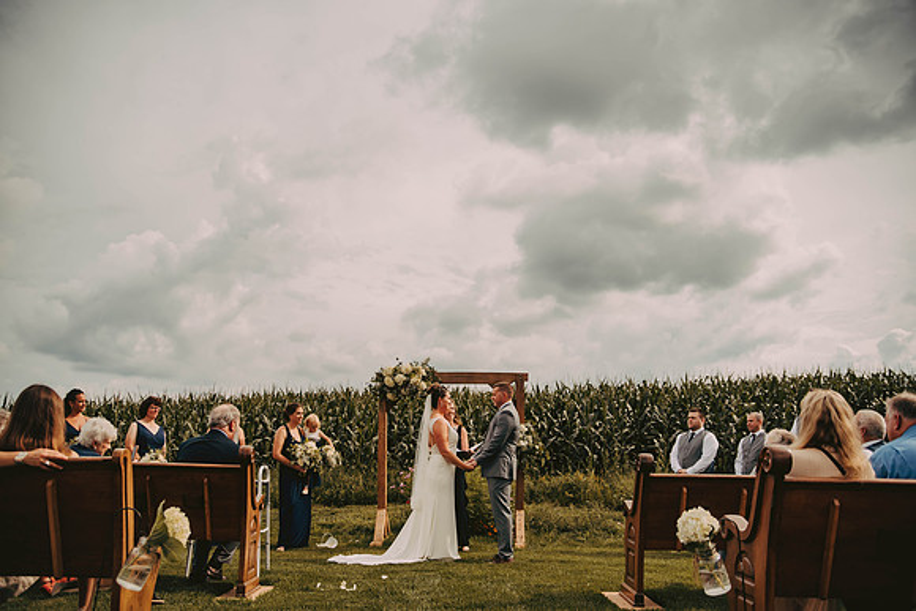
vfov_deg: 46.4
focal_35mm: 28
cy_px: 306
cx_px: 458
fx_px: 713
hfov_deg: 65.5
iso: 320
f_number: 2.8
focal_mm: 28
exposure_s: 1/4000
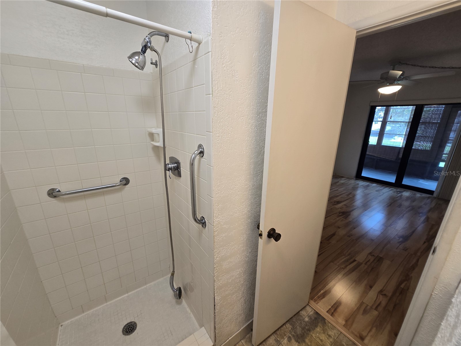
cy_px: 173
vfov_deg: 89.9
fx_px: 173
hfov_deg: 106.2
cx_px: 230
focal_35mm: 13
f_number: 2.2
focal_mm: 2.2
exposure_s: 1/60
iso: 64
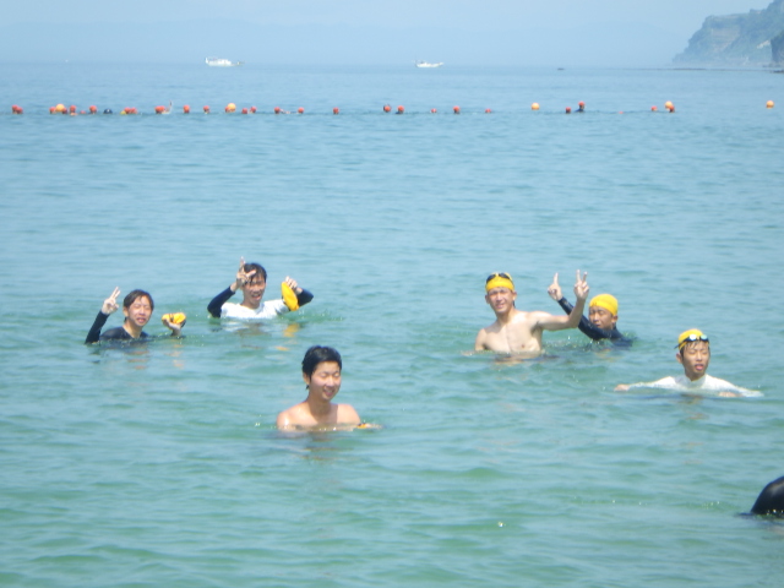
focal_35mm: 140
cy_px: 294
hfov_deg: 14.1
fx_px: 3171
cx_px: 392
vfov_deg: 10.6
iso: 125
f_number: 5.5
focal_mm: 25
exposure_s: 1/320
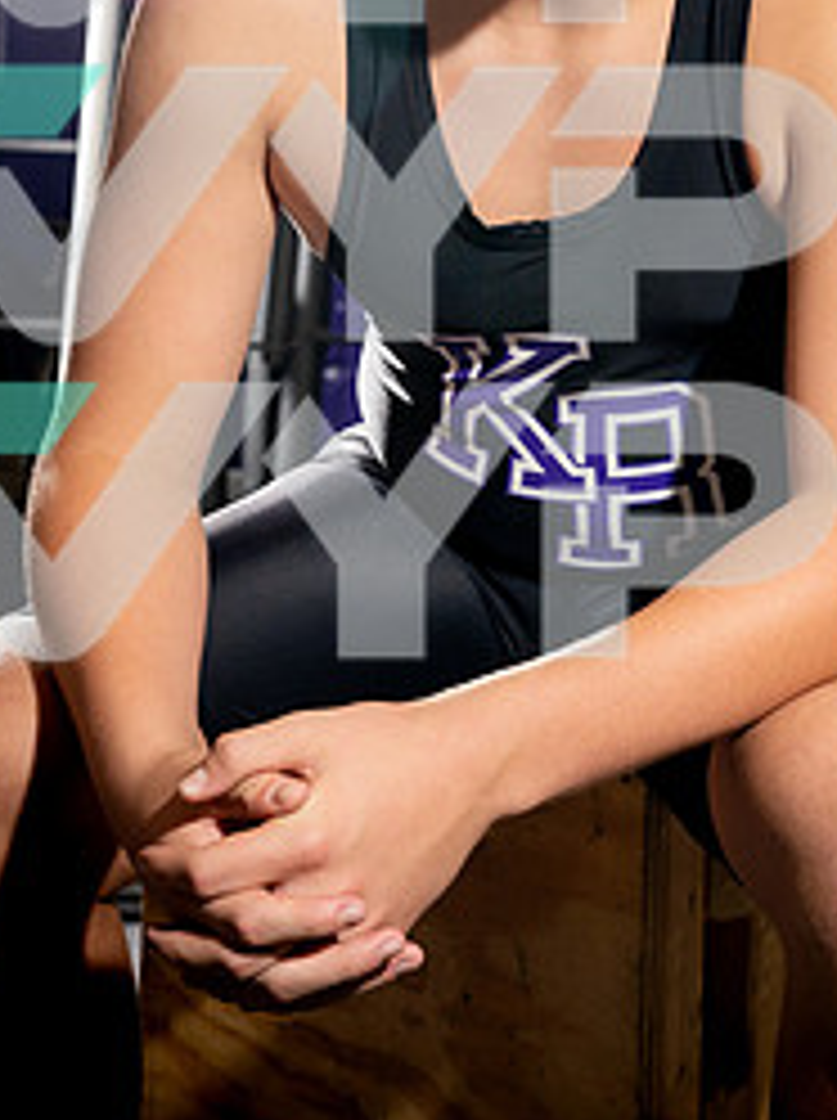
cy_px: 207
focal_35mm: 94
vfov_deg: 20.6
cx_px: 500
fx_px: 3038
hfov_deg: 15.7
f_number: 5
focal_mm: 54
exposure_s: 1/250
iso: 500
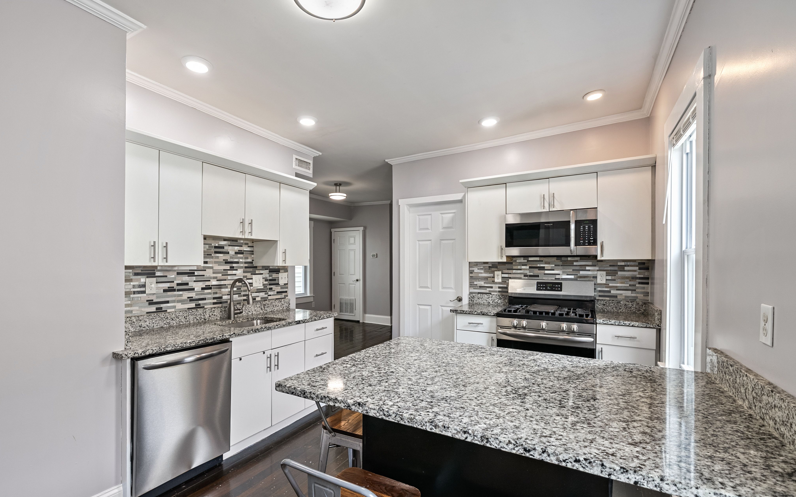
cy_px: 259
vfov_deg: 71.2
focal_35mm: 16
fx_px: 347
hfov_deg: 97.8
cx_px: 386
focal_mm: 15
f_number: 8
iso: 320
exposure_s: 1/6
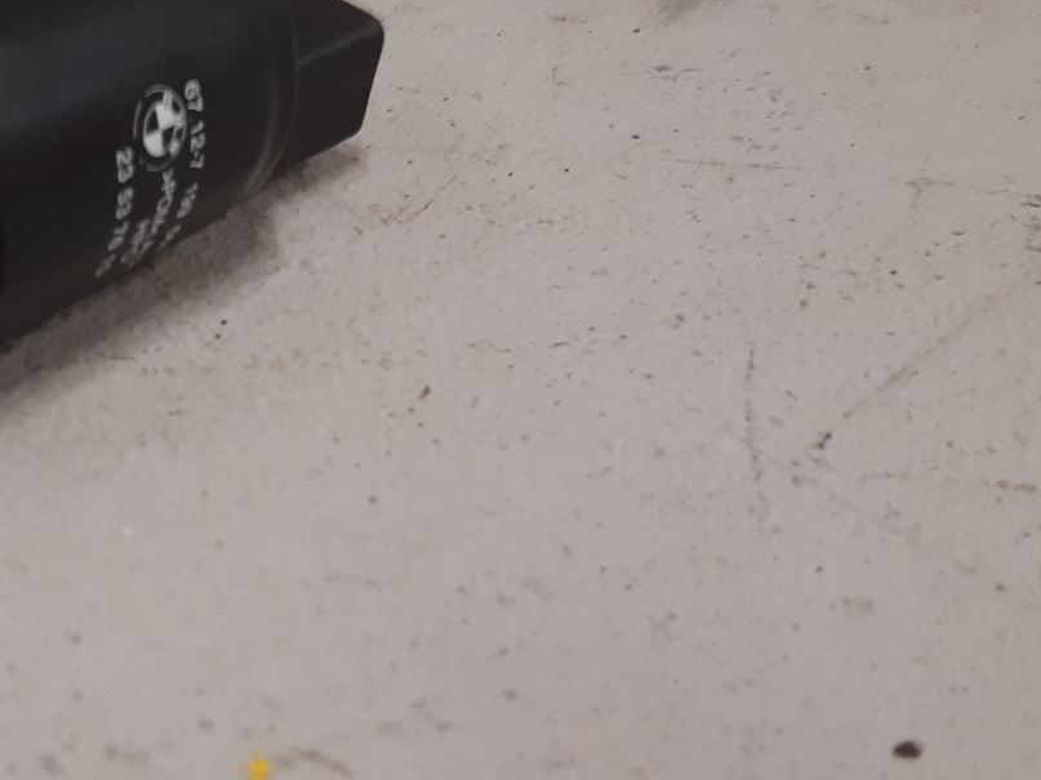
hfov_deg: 27.9
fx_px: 1985
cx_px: 41
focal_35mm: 66
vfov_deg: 22.2
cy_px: 450
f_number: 1.7
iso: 100
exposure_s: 1/50
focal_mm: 3.93
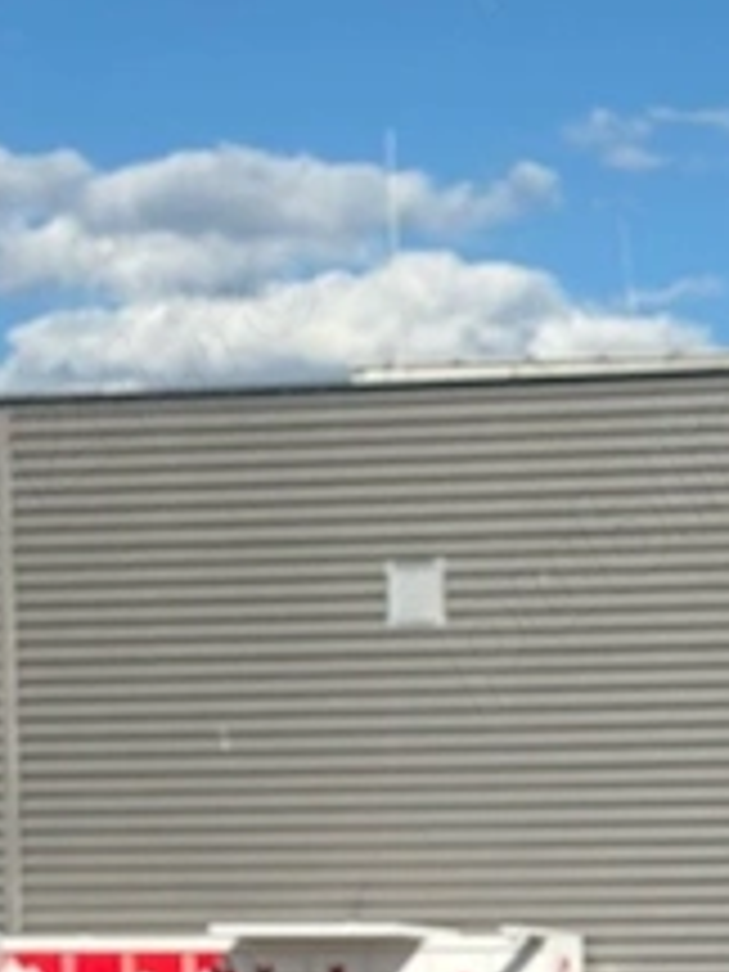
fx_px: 4998
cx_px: 904
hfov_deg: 8.2
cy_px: 1278
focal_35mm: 178
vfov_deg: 10.8
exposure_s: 1/6211
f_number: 1.78
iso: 100
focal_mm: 6.86
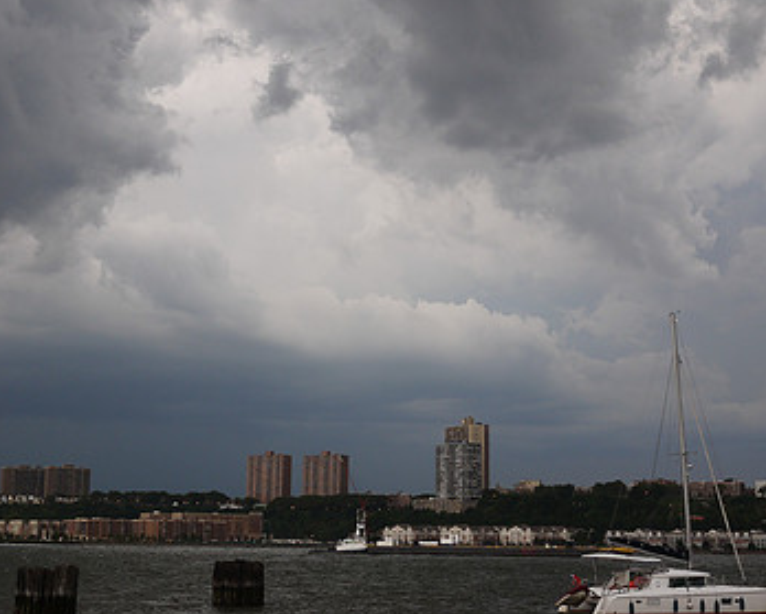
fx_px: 1475
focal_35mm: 65
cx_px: 383
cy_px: 278
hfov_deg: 29.1
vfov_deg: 23.5
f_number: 2.5
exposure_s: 1/100
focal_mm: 20
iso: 100
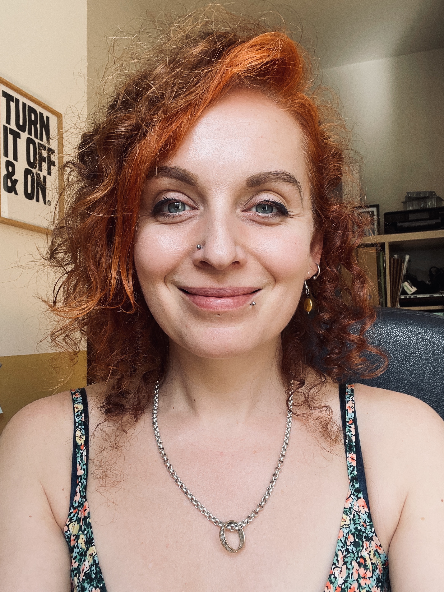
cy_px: 296
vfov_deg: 60.0
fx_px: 513
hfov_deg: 46.8
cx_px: 222
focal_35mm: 30
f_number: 2.2
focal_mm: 2.71
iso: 64
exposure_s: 1/121
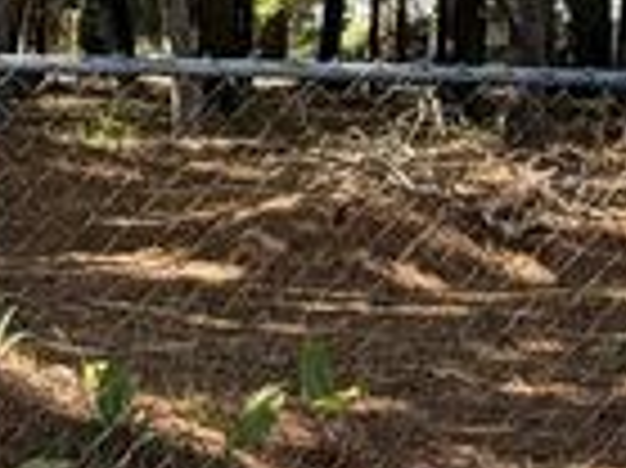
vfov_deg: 14.1
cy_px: -36
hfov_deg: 18.9
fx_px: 1861
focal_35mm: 103
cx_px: 513
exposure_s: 1/181
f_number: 2.2
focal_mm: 2.22
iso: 50
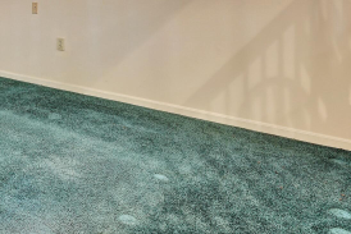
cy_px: -13
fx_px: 400
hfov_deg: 39.5
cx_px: -27
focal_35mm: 41
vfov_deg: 29.9
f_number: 8
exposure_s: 1.6
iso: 250
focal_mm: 15
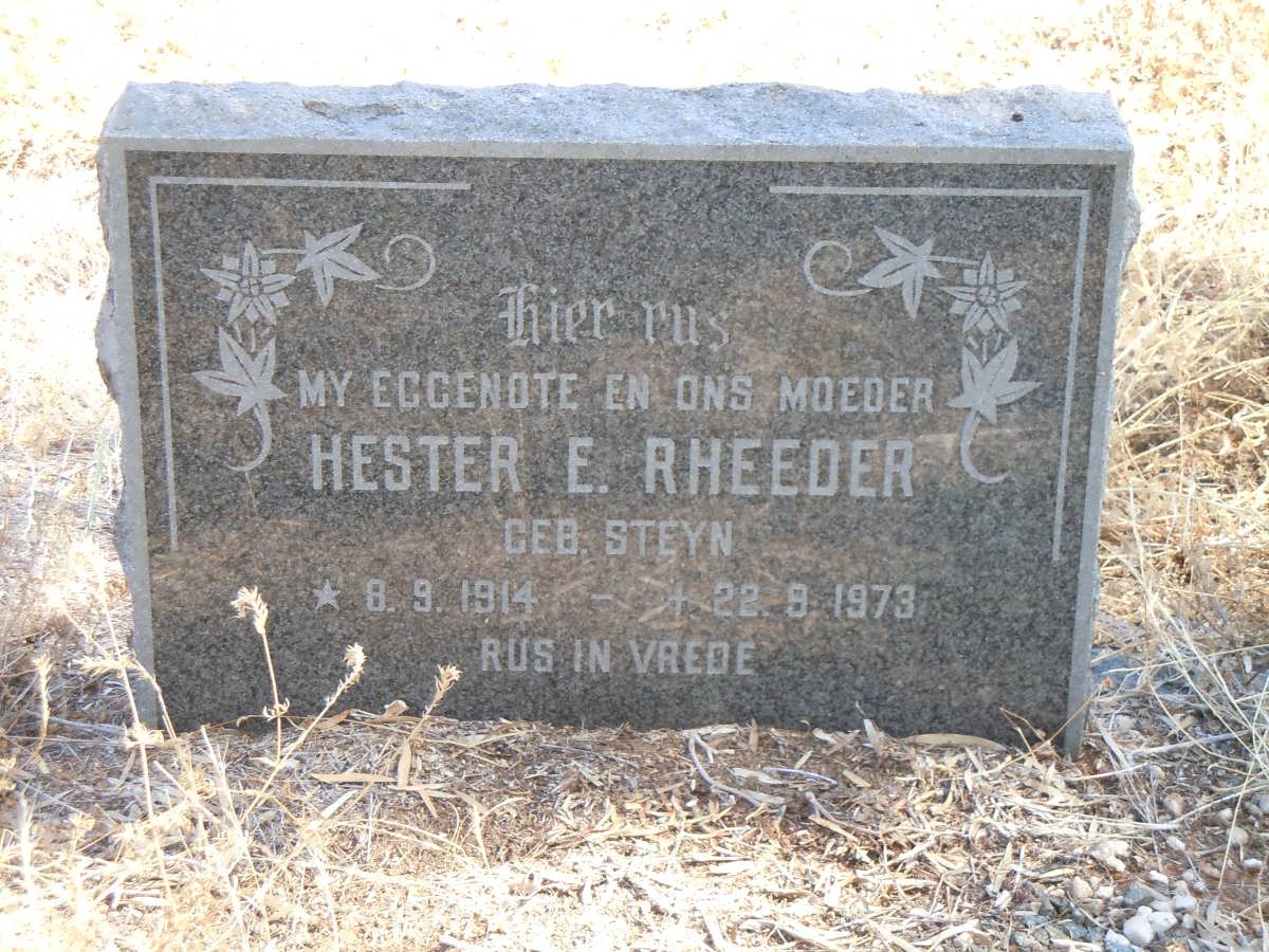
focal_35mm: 89
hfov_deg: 22.0
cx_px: 634
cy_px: 476
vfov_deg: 16.6
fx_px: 3263
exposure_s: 1/50
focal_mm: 16
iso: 200
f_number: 4.4
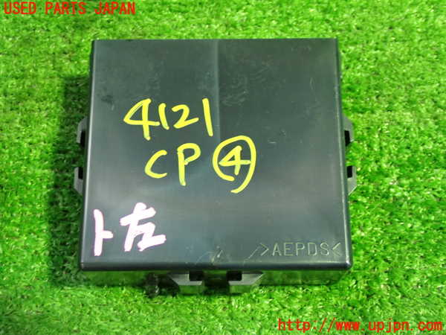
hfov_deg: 35.5
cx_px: 223
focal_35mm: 54
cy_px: 168
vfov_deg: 27.0
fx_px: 696
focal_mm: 9.65
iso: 800
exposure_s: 1/25
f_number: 3.3
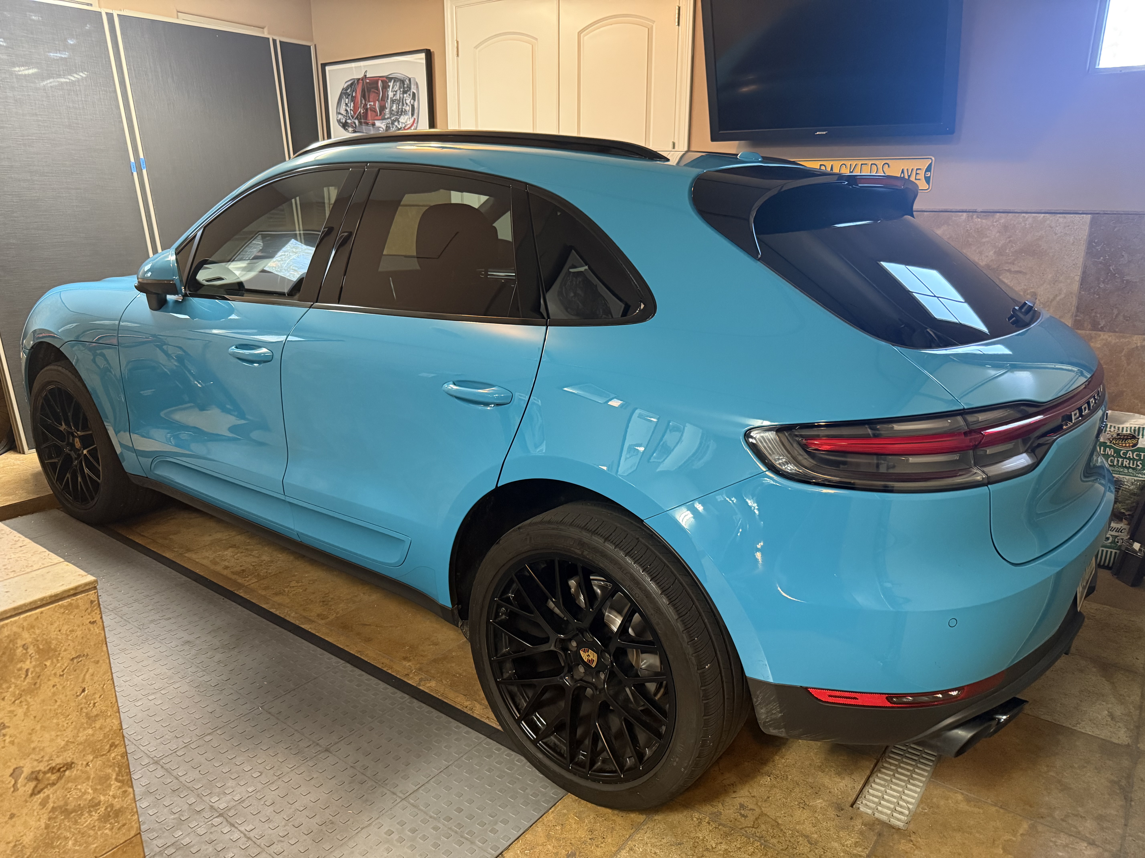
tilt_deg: -15.9
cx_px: 572
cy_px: 429
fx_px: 794
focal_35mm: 24
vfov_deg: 56.8
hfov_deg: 71.6
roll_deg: -0.5
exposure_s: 1/40
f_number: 1.78
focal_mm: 6.76
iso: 640
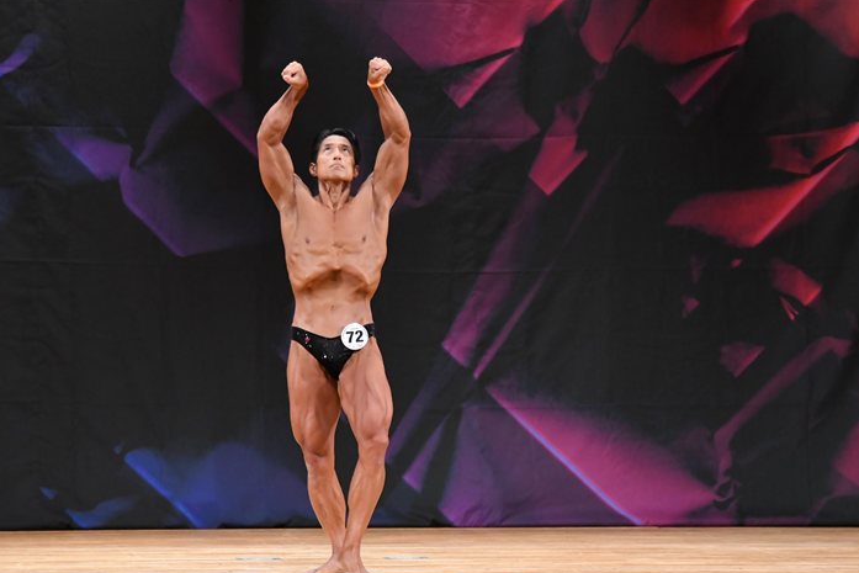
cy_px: 313
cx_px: 428
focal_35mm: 250
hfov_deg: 8.2
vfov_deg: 5.5
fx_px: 5966
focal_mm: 150
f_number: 5.6
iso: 3200
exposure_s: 1/400
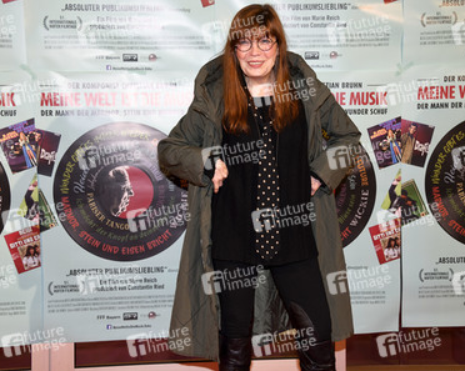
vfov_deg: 23.1
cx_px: 251
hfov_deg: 28.7
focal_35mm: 66
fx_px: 908
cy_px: 186
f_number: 6.3
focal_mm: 58
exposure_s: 1/160
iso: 640
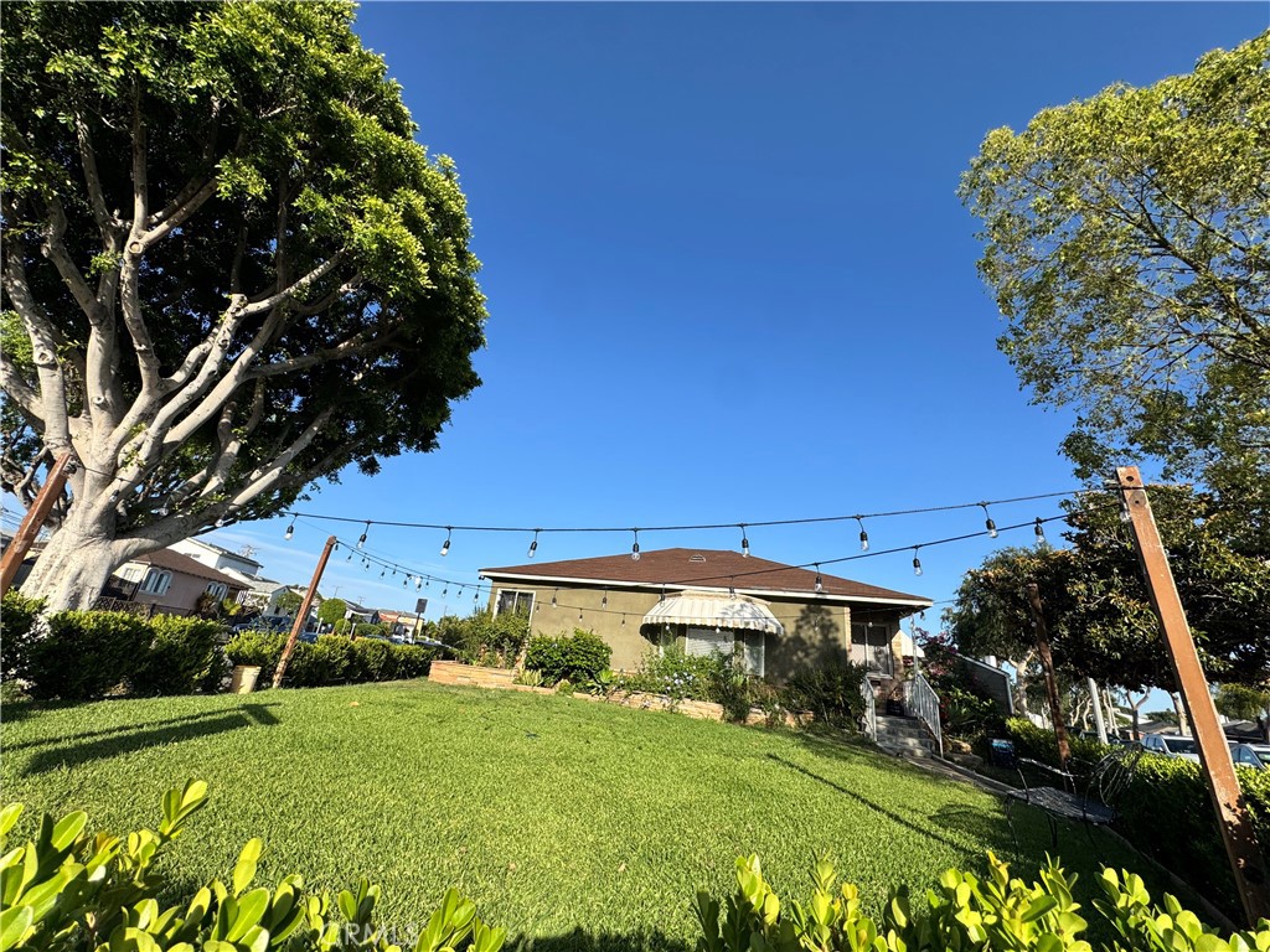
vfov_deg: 85.7
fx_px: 514
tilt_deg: +21.3
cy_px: 476
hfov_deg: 102.1
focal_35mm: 14
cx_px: 635
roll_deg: -6.4
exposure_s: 1/1976
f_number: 2.2
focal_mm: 2.22
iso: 50
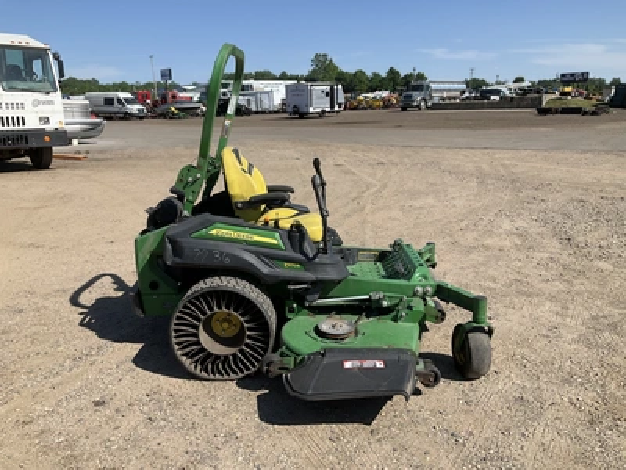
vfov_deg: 48.2
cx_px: 313
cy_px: 235
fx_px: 524
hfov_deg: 61.7
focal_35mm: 29
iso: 25
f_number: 1.8
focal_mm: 3
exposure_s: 1/2058
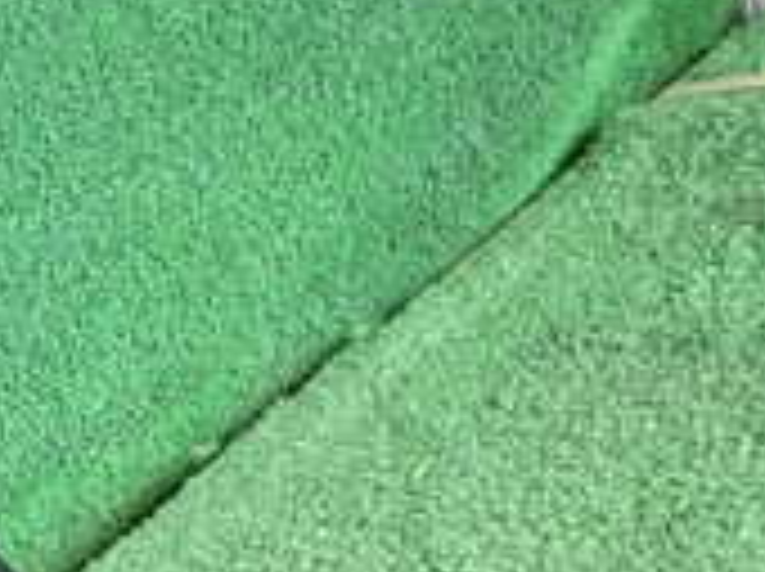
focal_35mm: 145
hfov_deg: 13.0
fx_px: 3200
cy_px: 662
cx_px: -333
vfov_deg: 10.1
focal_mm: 7.31
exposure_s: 1/125
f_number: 2.8
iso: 500
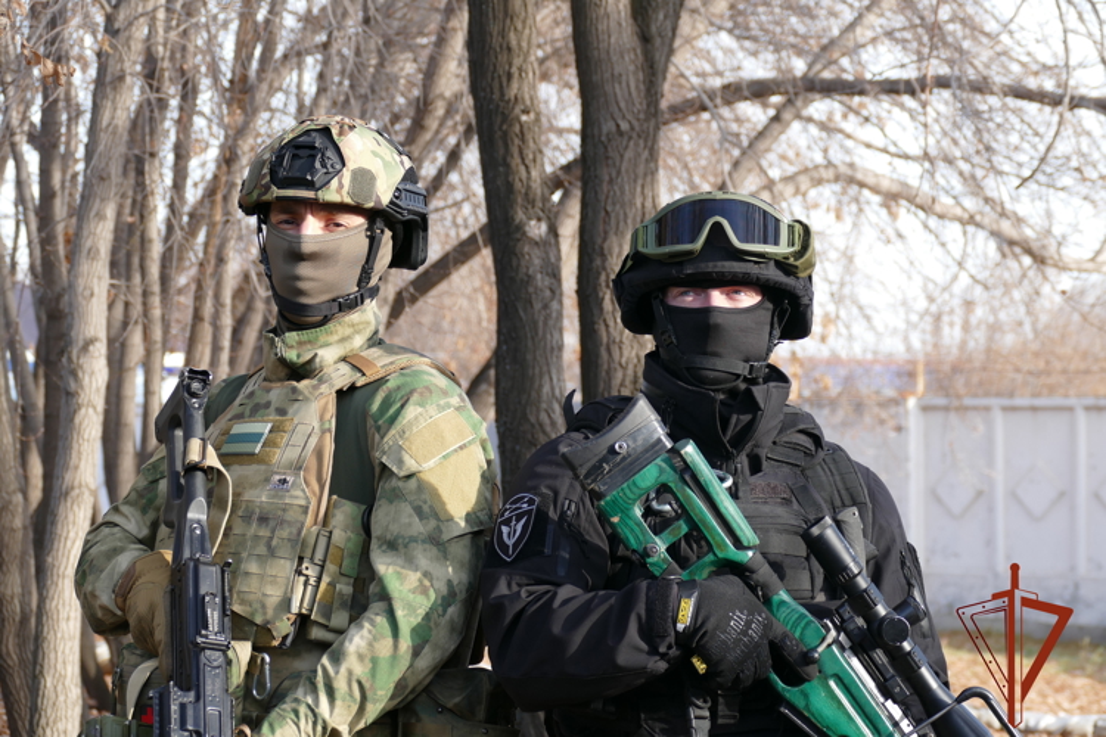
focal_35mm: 122
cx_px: 553
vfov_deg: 11.2
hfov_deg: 16.8
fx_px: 3748
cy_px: 368
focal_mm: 44.41
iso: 125
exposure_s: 1/200
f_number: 3.9
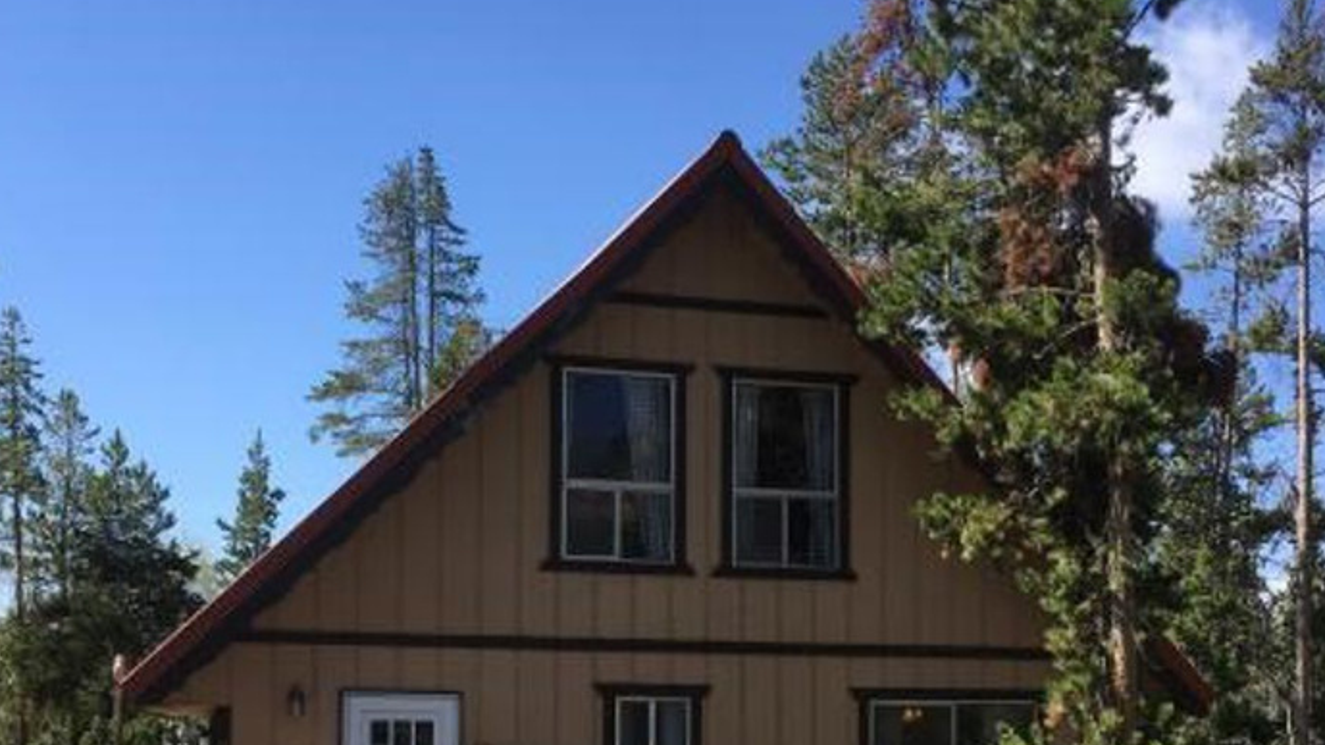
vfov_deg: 24.6
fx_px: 1651
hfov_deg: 43.7
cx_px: 705
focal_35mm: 47
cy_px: 691
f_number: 2.2
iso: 25
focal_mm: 4.15
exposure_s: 1/845
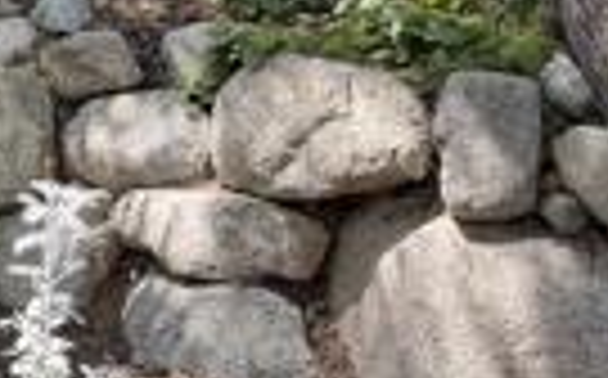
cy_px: -324
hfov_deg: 14.4
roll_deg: -1.2
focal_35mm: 121
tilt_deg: -0.5
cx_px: -613
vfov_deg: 10.1
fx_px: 2002
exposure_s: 1/383
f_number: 1.78
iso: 80
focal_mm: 6.76
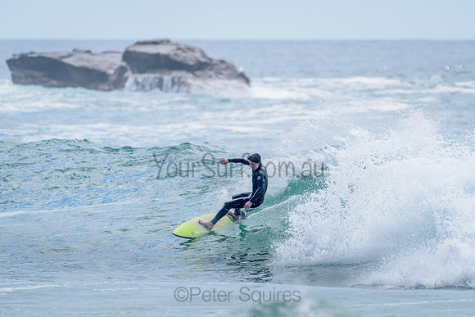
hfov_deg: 3.4
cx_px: 264
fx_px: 8091
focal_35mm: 613
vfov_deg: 2.2
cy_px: 167
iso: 280
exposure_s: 1/2000
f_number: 5.6
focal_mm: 500
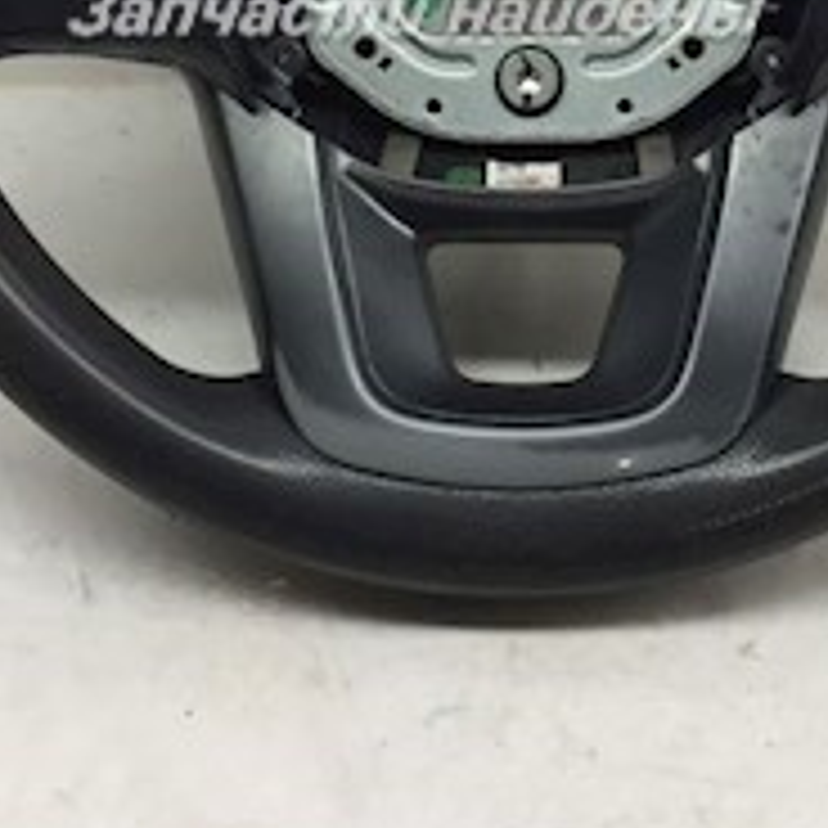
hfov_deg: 25.5
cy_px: -117
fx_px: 1813
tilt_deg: -27.3
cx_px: 585
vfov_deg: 23.8
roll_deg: -1.7
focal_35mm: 67
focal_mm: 4.15
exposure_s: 1/33
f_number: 2.2
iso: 32
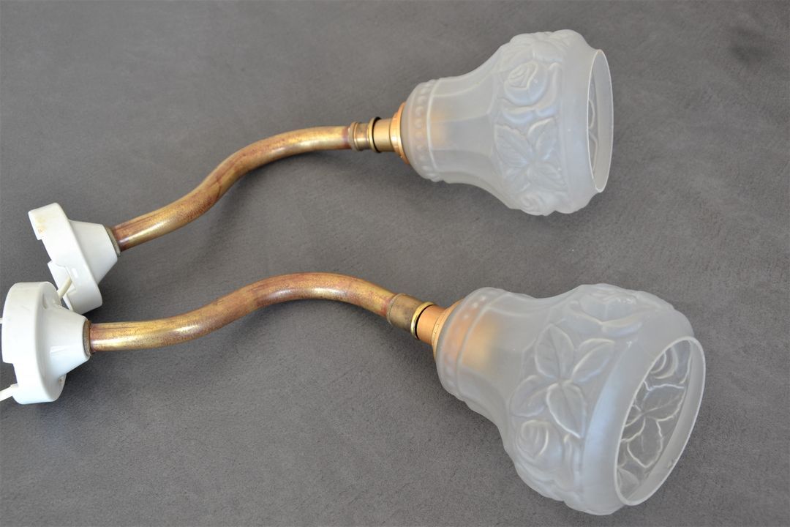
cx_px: 395
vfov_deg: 29.9
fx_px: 987
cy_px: 264
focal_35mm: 45
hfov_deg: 43.6
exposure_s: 1/125
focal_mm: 30
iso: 400
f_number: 5.6
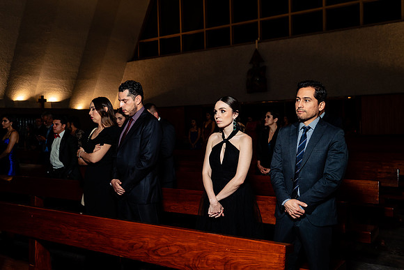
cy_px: 135
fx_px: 393
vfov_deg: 37.9
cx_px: 202
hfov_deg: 54.4
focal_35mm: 35
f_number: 4
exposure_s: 1/160
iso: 1250
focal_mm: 35
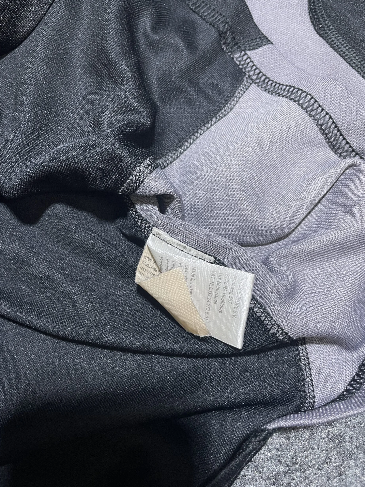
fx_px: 380
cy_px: 238
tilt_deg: -54.2
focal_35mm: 27
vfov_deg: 65.3
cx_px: 177
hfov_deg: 51.4
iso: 160
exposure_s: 1/50
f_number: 1.6
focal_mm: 4.2
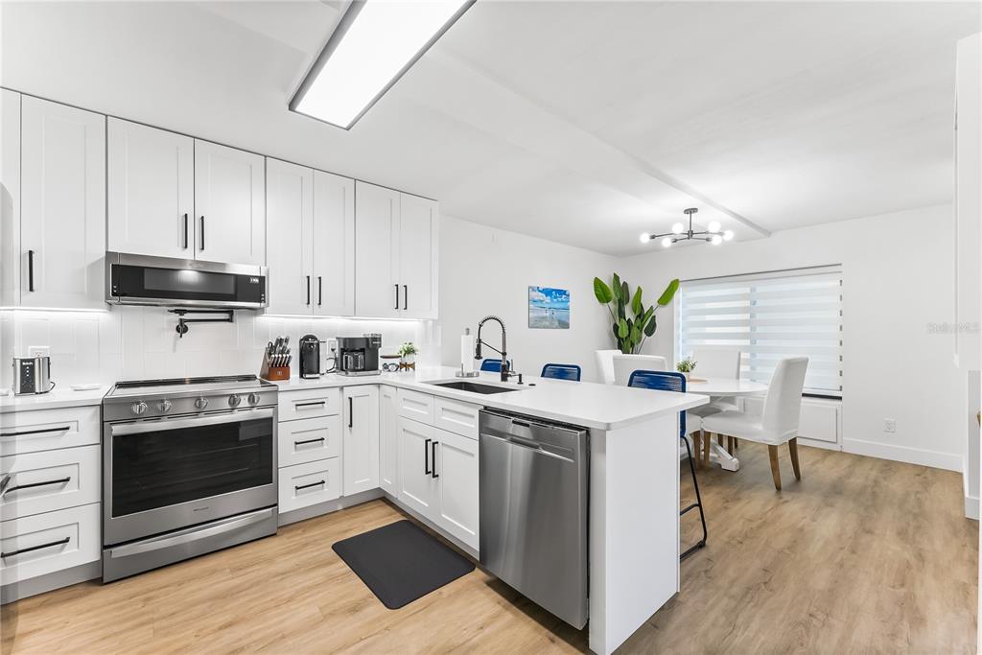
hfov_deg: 104.2
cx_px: 491
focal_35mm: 14
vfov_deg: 81.2
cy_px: 328
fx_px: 382
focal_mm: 14
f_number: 9
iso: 250
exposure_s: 2
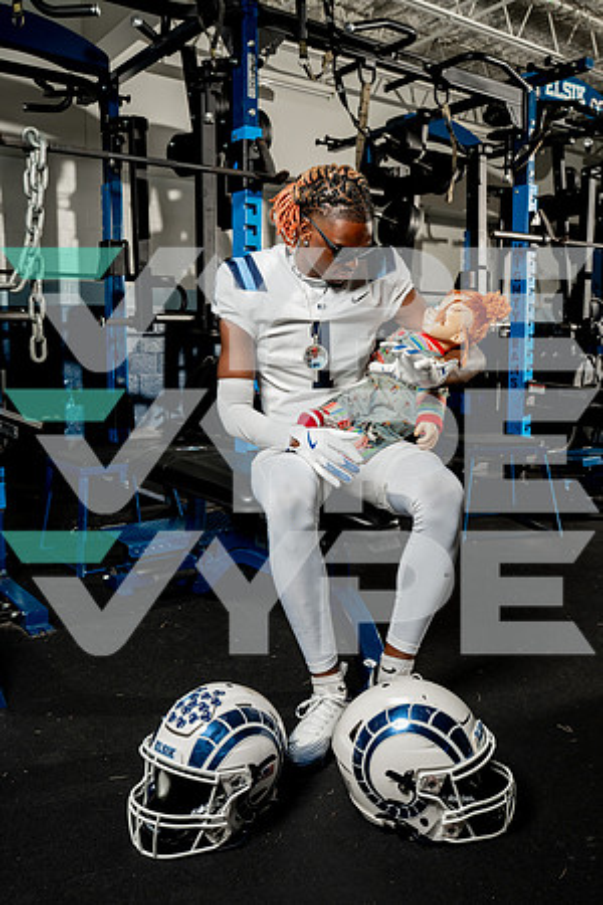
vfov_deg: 61.9
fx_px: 754
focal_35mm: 30
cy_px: 452
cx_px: 302
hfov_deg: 43.6
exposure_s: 1/200
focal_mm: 30
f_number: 7.1
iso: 640
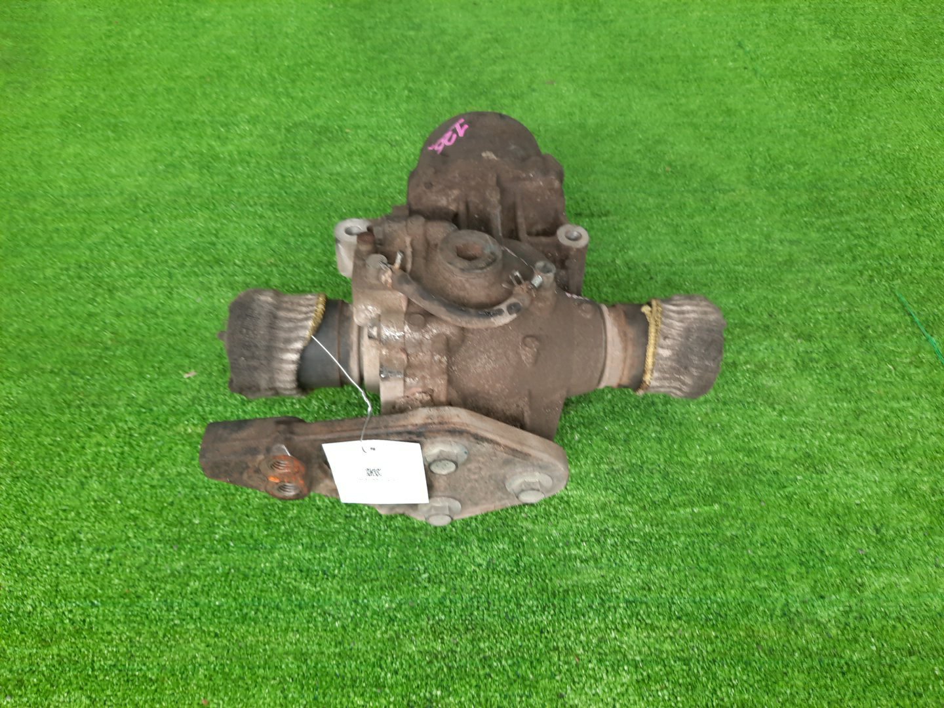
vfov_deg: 54.9
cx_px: 472
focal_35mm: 25
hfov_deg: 69.4
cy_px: 354
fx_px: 682
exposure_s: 1/50
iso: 120
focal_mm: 4.6
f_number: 2
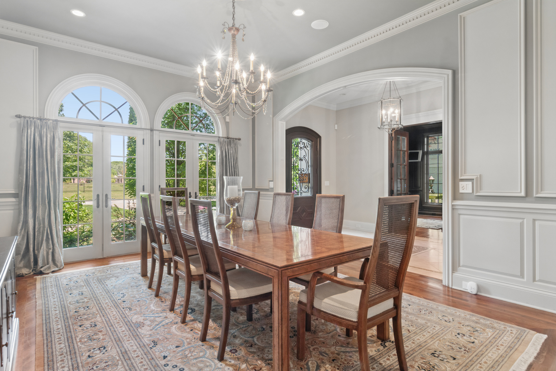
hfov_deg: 90.0
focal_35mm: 18
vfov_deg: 67.4
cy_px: 186
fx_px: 278
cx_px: 278
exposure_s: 1/6
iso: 200
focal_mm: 12
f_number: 8
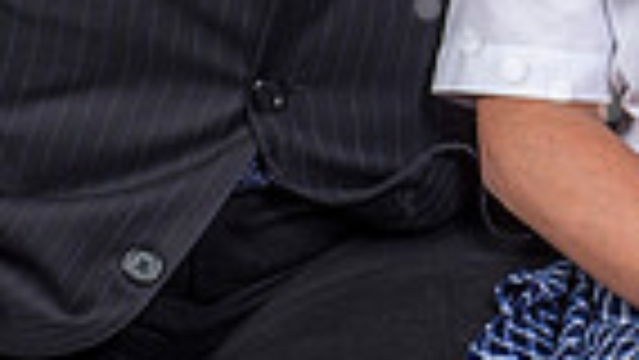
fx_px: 4797
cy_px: -253
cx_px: 813
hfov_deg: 7.5
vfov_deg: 4.3
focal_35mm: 283
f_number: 7.1
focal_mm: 52
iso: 160
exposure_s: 1/125
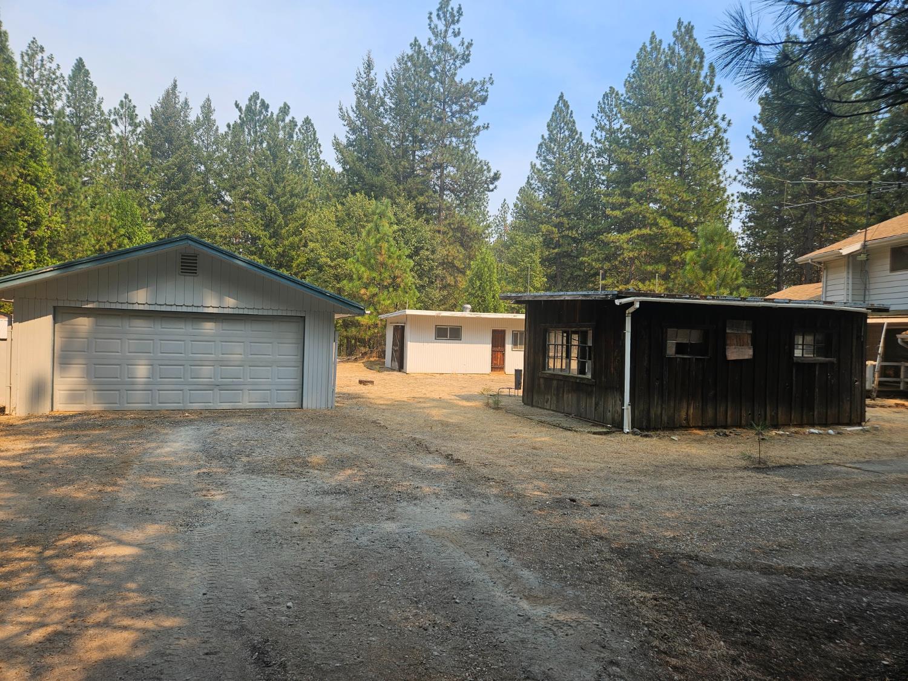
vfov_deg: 58.9
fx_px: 603
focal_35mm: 23
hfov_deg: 73.9
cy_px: 340
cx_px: 454
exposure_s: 1/719
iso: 25
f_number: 1.8
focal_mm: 5.4
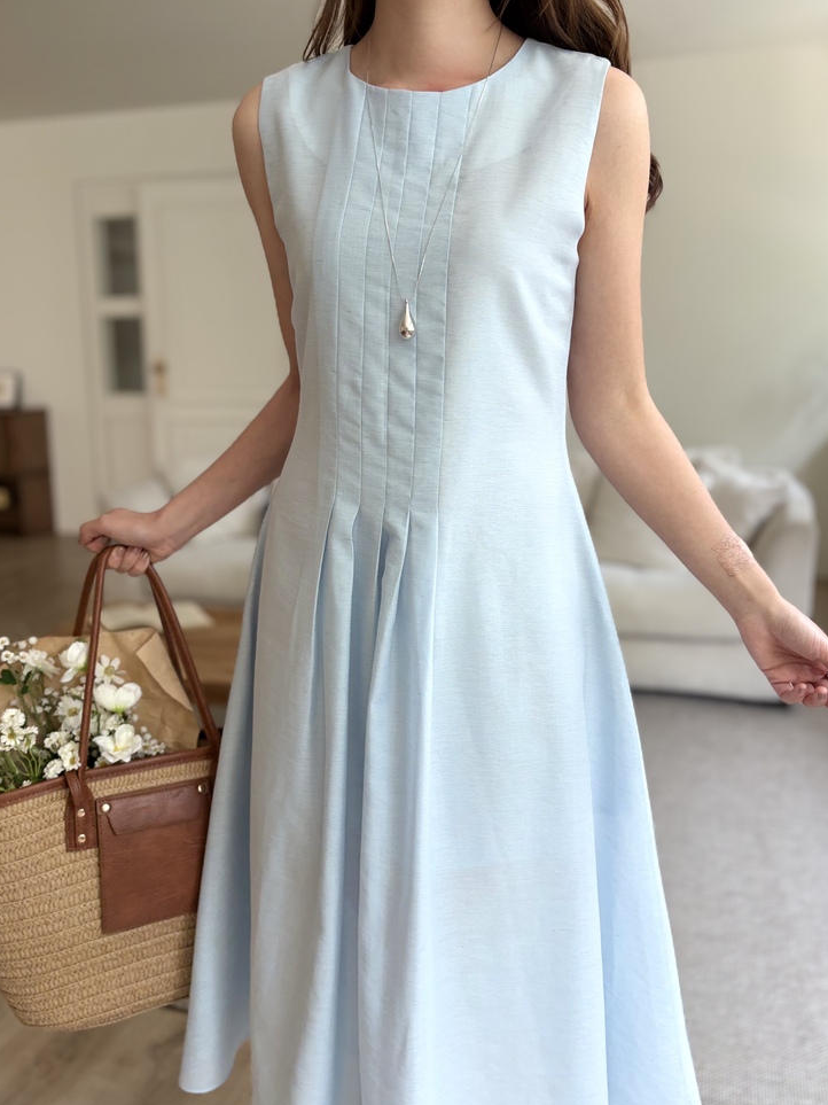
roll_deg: +0.2
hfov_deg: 51.3
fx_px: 861
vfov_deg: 65.3
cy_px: 545
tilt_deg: -10.2
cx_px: 407
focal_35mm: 27
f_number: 1.6
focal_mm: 5.96
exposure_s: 1/122
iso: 100
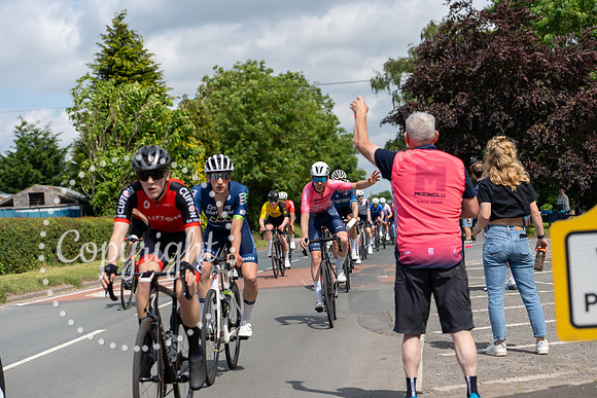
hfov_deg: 24.2
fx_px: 1393
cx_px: 298
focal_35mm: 84
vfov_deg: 16.3
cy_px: 199
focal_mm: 84
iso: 100
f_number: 3.5
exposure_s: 1/1250
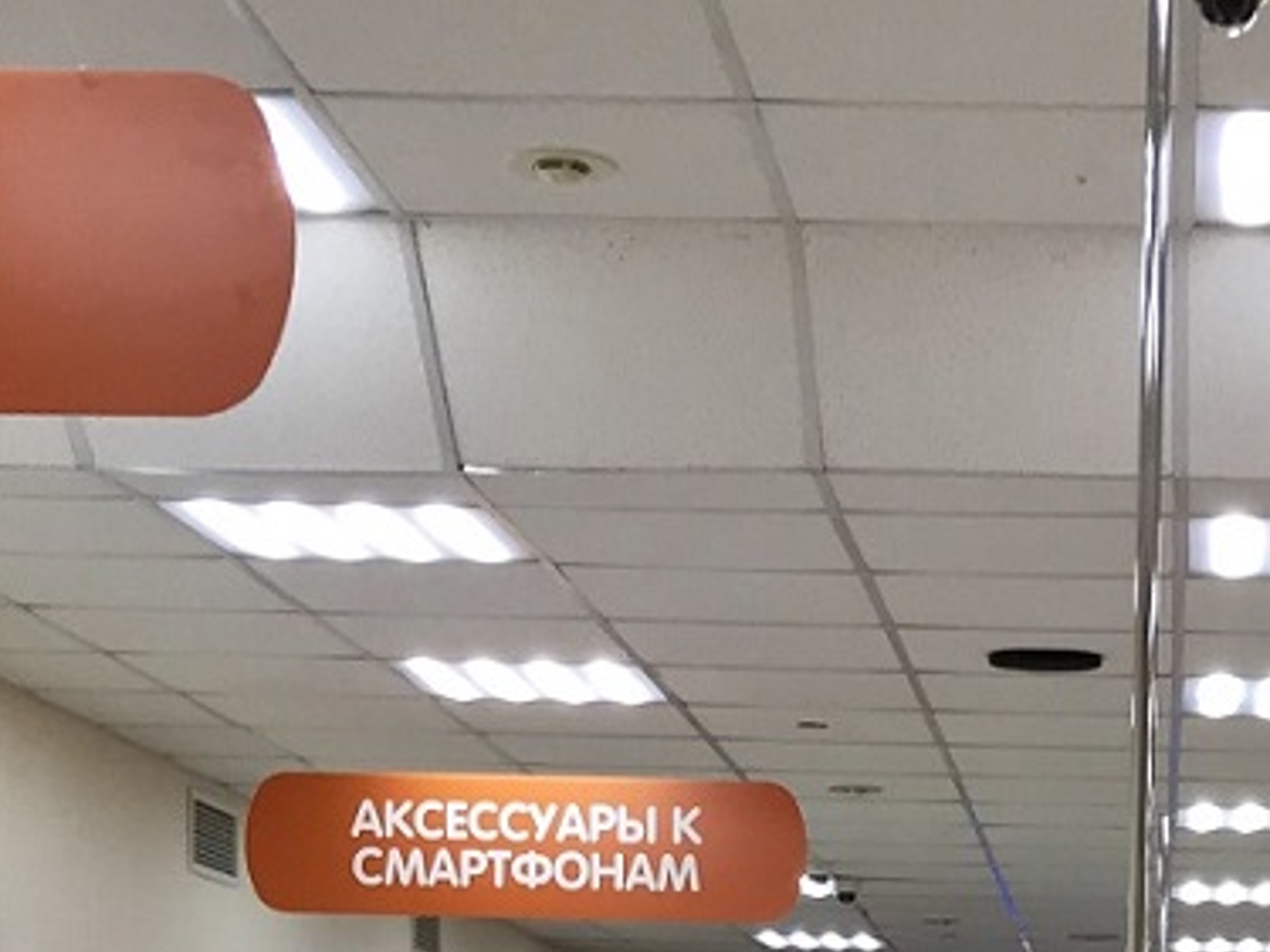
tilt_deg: -2.0
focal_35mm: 97
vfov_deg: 14.3
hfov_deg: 19.8
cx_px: 1151
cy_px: 1404
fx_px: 3558
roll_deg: -0.4
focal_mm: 3.99
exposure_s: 1/47
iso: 32
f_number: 1.8
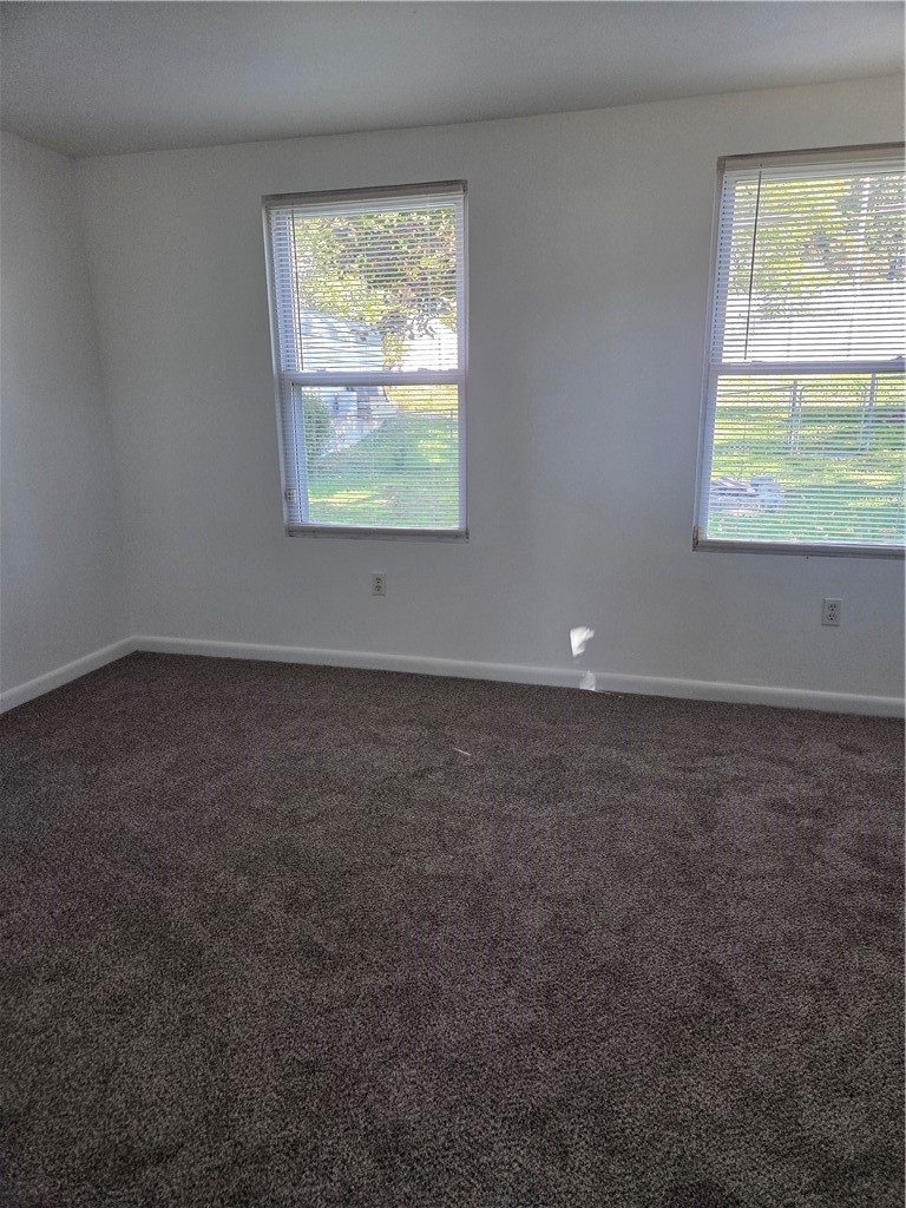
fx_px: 803
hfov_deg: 58.9
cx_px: 453
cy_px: 604
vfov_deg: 73.9
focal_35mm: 23
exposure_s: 1/180
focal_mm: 5.4
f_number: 1.8
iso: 200
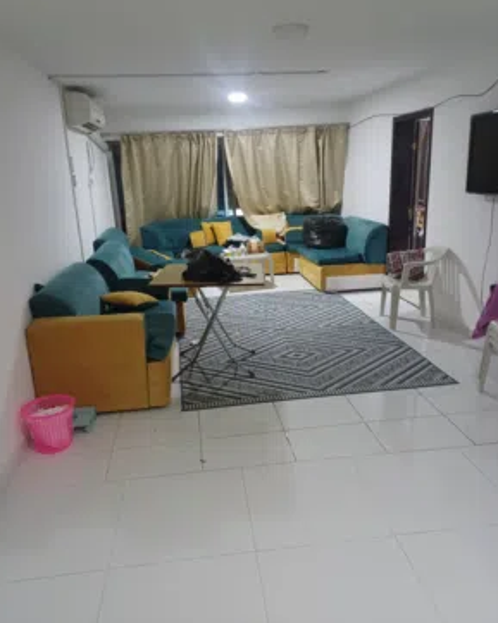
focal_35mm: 27
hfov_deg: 53.1
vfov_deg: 64.1
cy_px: 301
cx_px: 245
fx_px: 498
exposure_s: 1/25
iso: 800
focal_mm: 4.6
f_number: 1.8
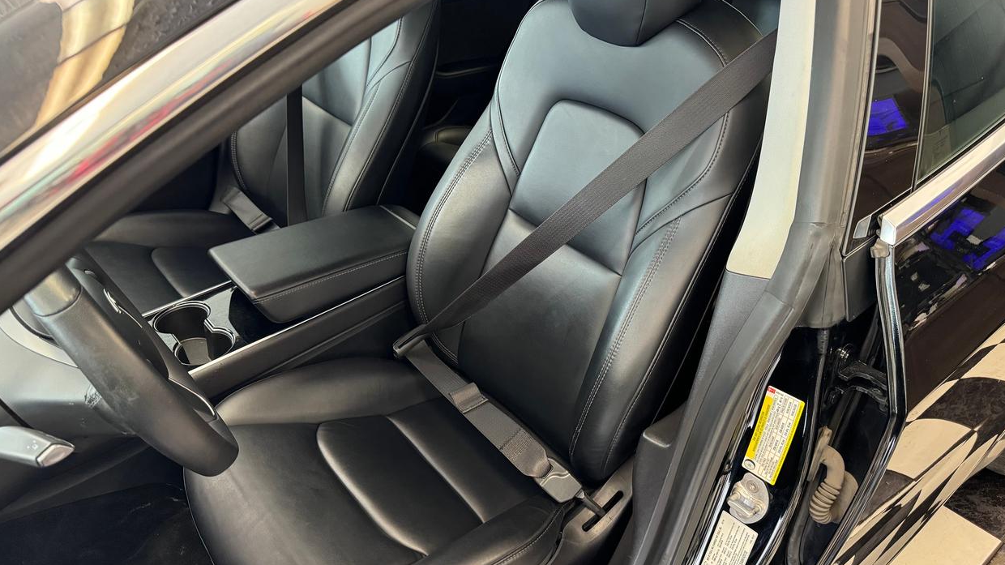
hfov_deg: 69.9
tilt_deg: -33.6
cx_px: 516
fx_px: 719
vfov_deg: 42.9
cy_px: 301
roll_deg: -1.4
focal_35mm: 27
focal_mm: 6.76
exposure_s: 1/60
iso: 500
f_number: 1.78
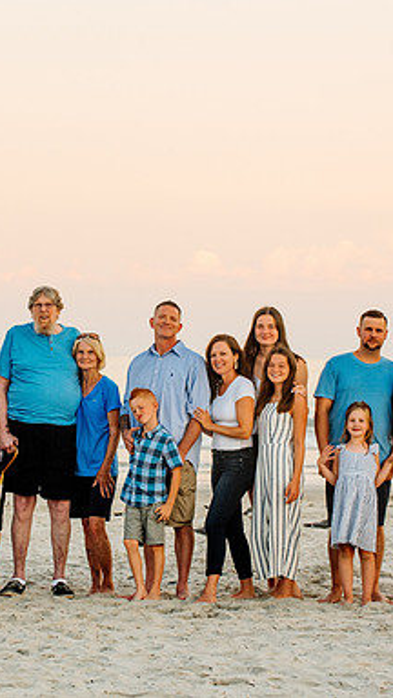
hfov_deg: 7.3
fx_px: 3075
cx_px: 124
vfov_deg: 13.0
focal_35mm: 166
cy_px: 348
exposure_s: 1/160
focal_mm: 105
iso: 800
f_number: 6.3
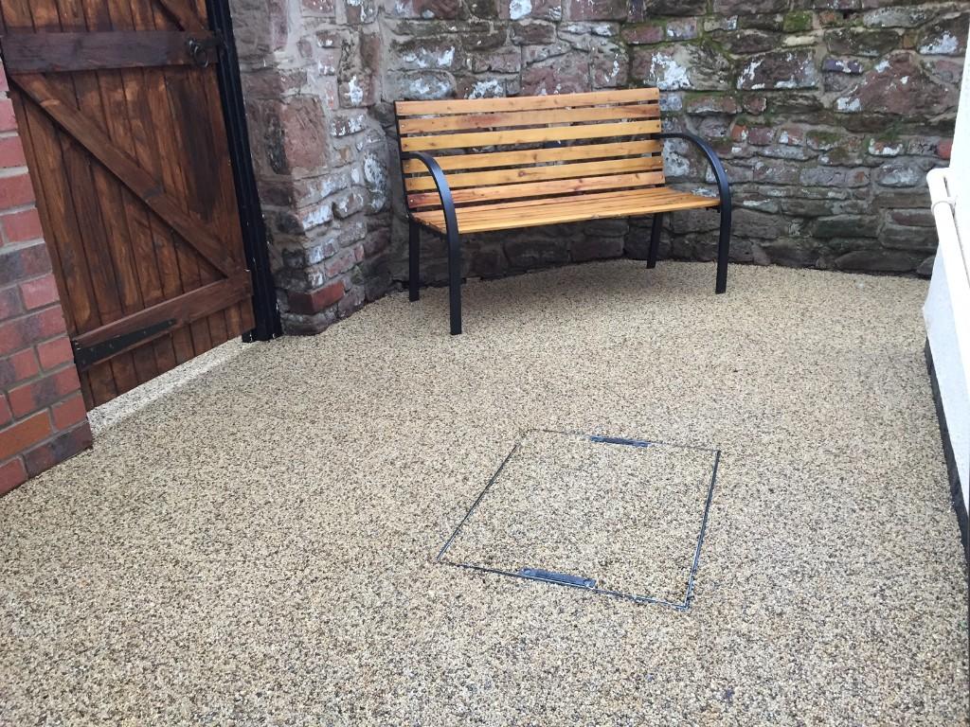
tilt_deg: -20.3
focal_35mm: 29
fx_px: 813
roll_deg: +4.0
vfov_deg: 48.2
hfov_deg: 61.7
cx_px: 485
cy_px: 364
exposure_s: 1/33
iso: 160
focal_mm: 4.15
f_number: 2.2
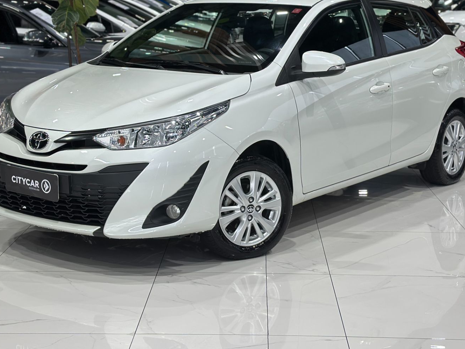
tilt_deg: -8.4
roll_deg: -0.3
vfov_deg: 21.0
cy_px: 128
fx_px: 940
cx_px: 227
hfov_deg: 27.8
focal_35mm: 70
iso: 100
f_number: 1.78
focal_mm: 6.86
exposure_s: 1/120
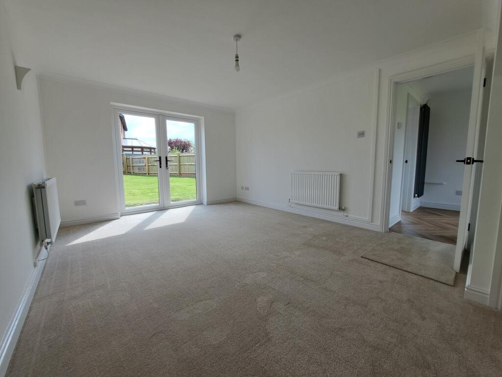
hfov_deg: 106.2
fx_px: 189
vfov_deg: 89.9
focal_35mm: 13
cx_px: 251
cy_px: 188
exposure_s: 1/113
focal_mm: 1.74
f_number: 2.2
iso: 50
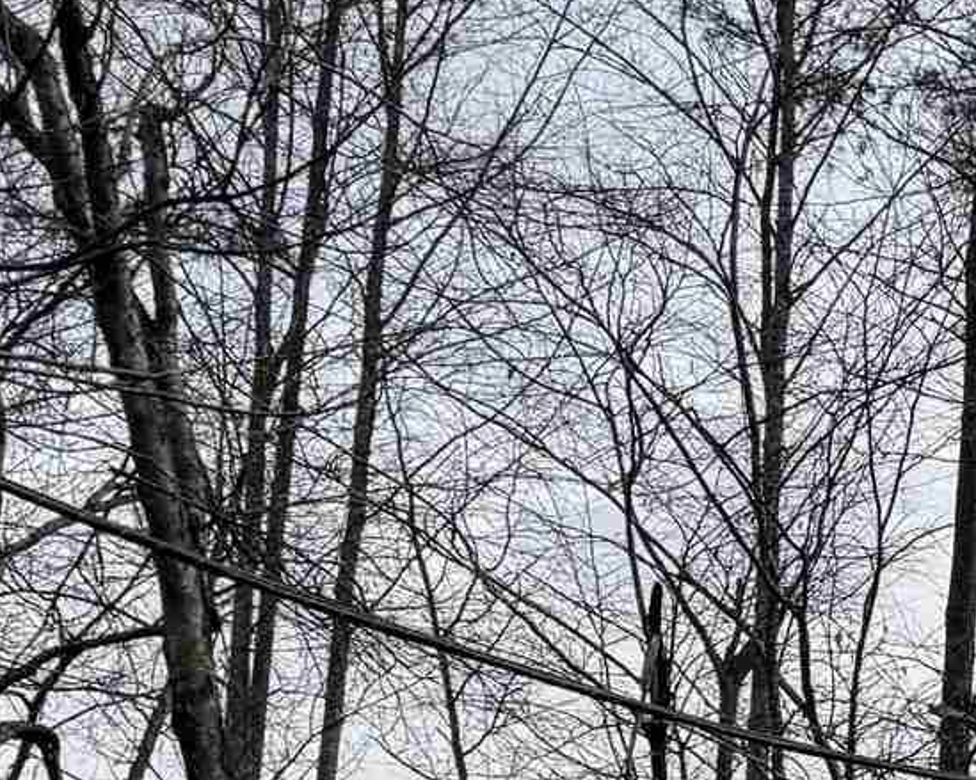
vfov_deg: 11.7
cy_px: 670
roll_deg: -1.9
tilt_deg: +11.2
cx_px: 1803
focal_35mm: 131
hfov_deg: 13.2
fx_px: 3783
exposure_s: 1/6173
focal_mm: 6.76
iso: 80
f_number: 1.78
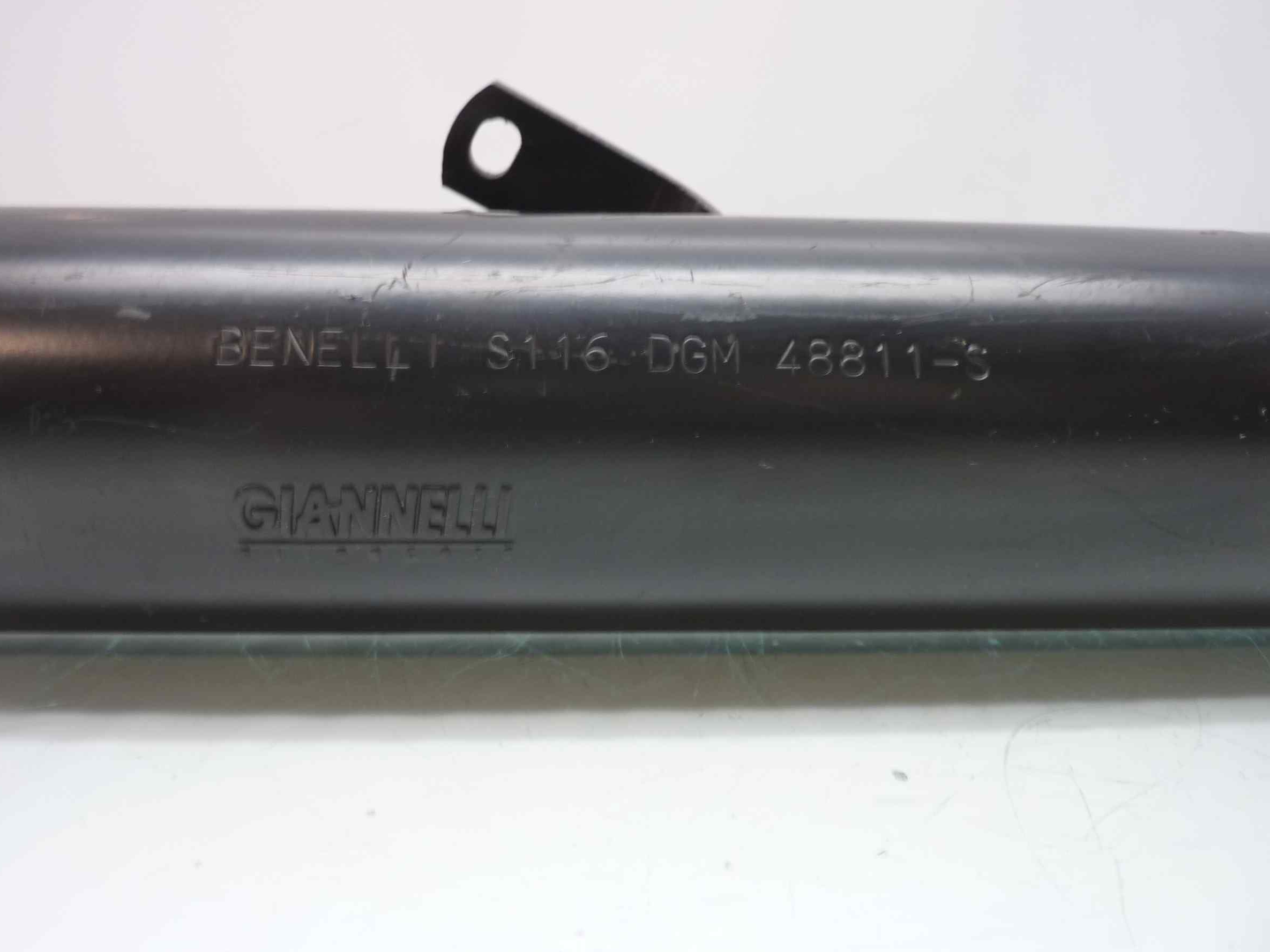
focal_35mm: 27
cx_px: 585
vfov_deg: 51.3
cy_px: 443
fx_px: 991
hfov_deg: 65.2
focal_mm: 4.1
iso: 125
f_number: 3.3
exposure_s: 1/8
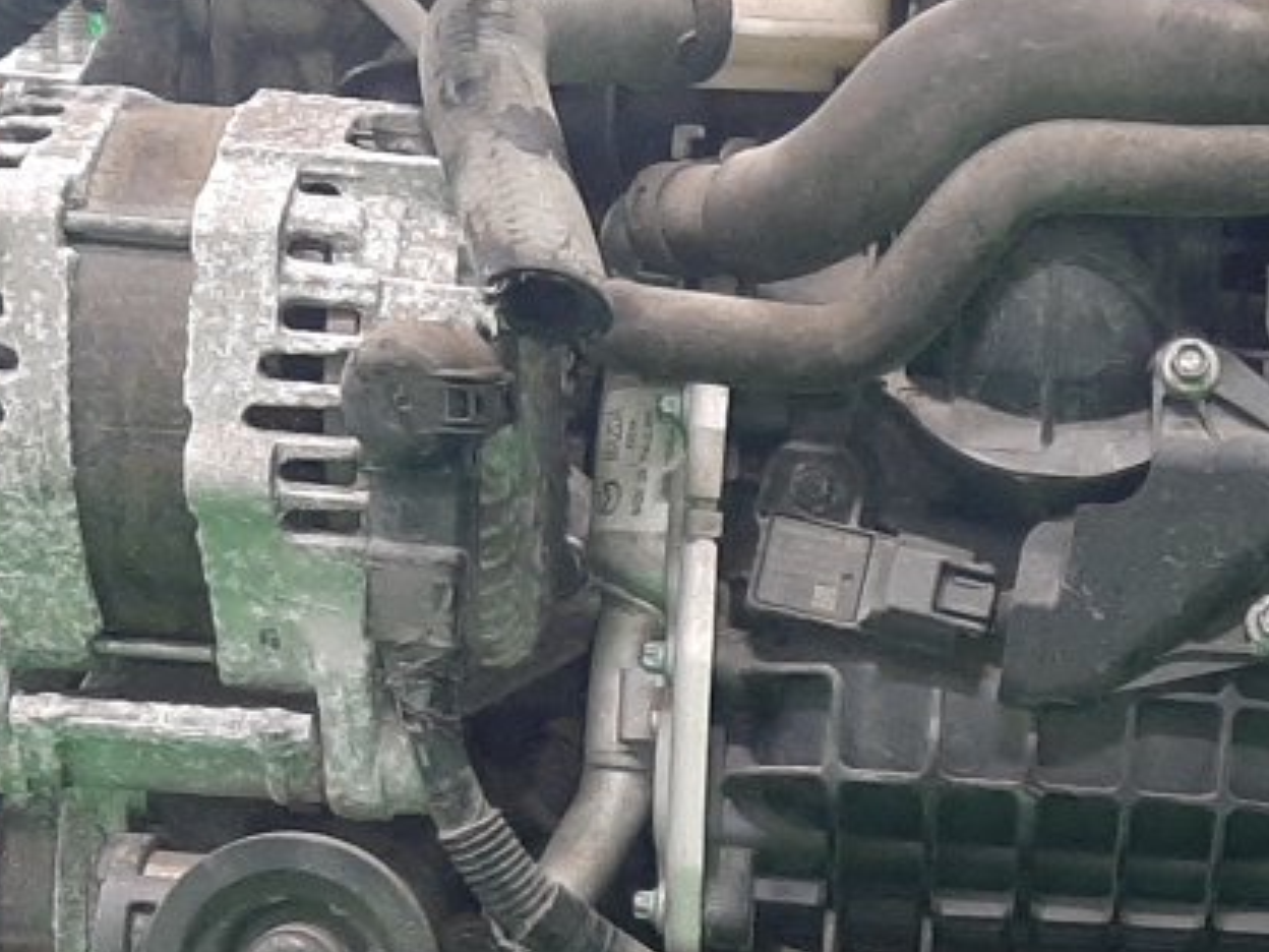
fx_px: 3299
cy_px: 1095
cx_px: 1418
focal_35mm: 90
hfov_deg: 20.7
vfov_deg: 15.9
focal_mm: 3.93
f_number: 1.7
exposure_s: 1/50
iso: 206
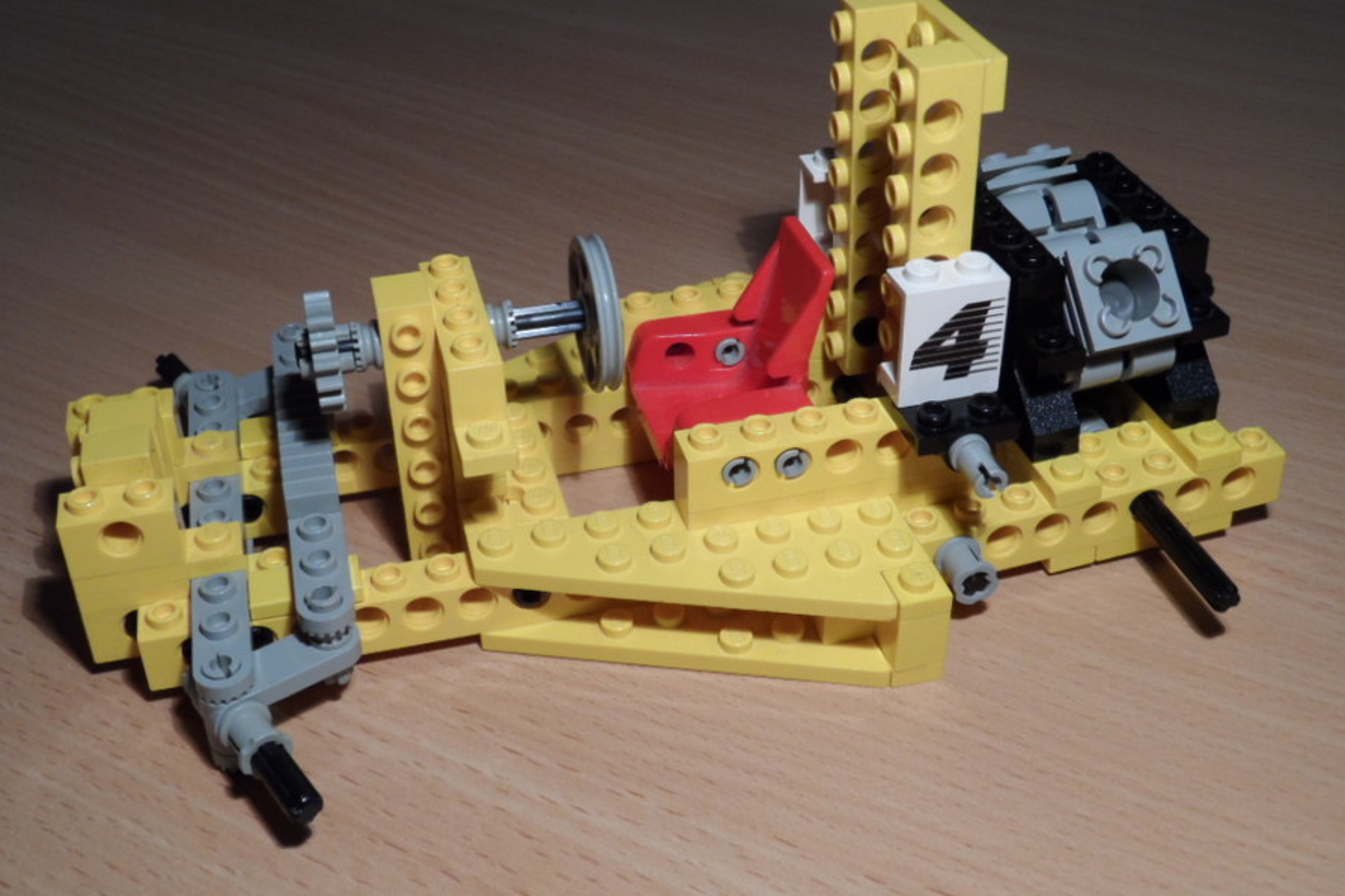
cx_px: 670
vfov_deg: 31.2
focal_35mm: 43
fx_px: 1606
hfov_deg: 45.4
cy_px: 419
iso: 200
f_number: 3.7
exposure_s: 1/20
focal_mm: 6.8
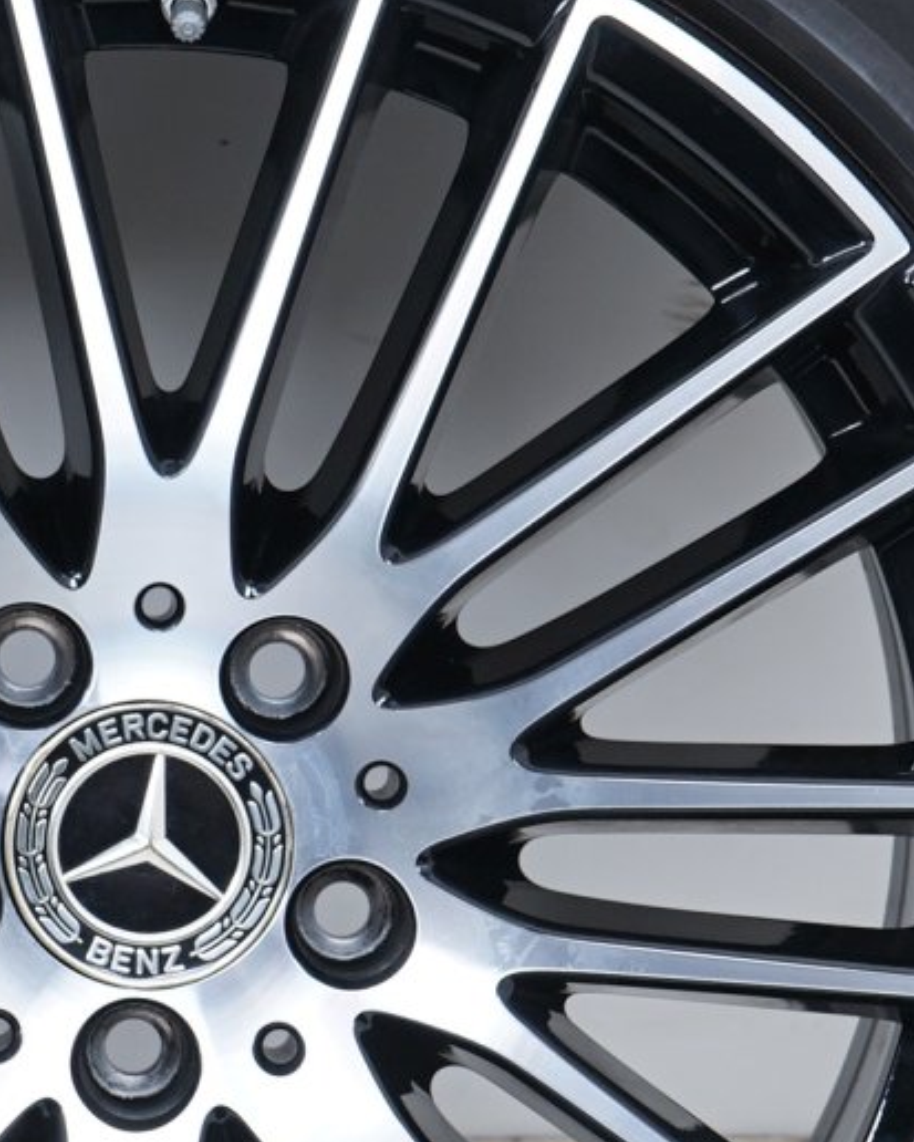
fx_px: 5071
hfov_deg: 10.3
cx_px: 259
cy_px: 838
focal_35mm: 150
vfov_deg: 12.8
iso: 250
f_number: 7.1
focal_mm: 43
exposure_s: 1/125
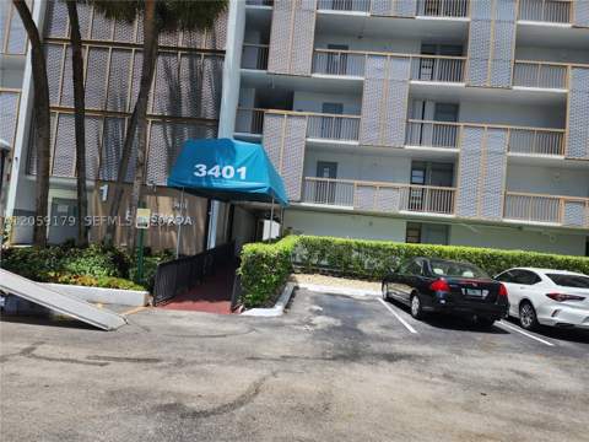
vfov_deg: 58.9
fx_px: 391
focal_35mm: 23
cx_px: 294
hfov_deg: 73.9
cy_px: 221
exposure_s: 1/781
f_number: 1.8
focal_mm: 6.4
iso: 12
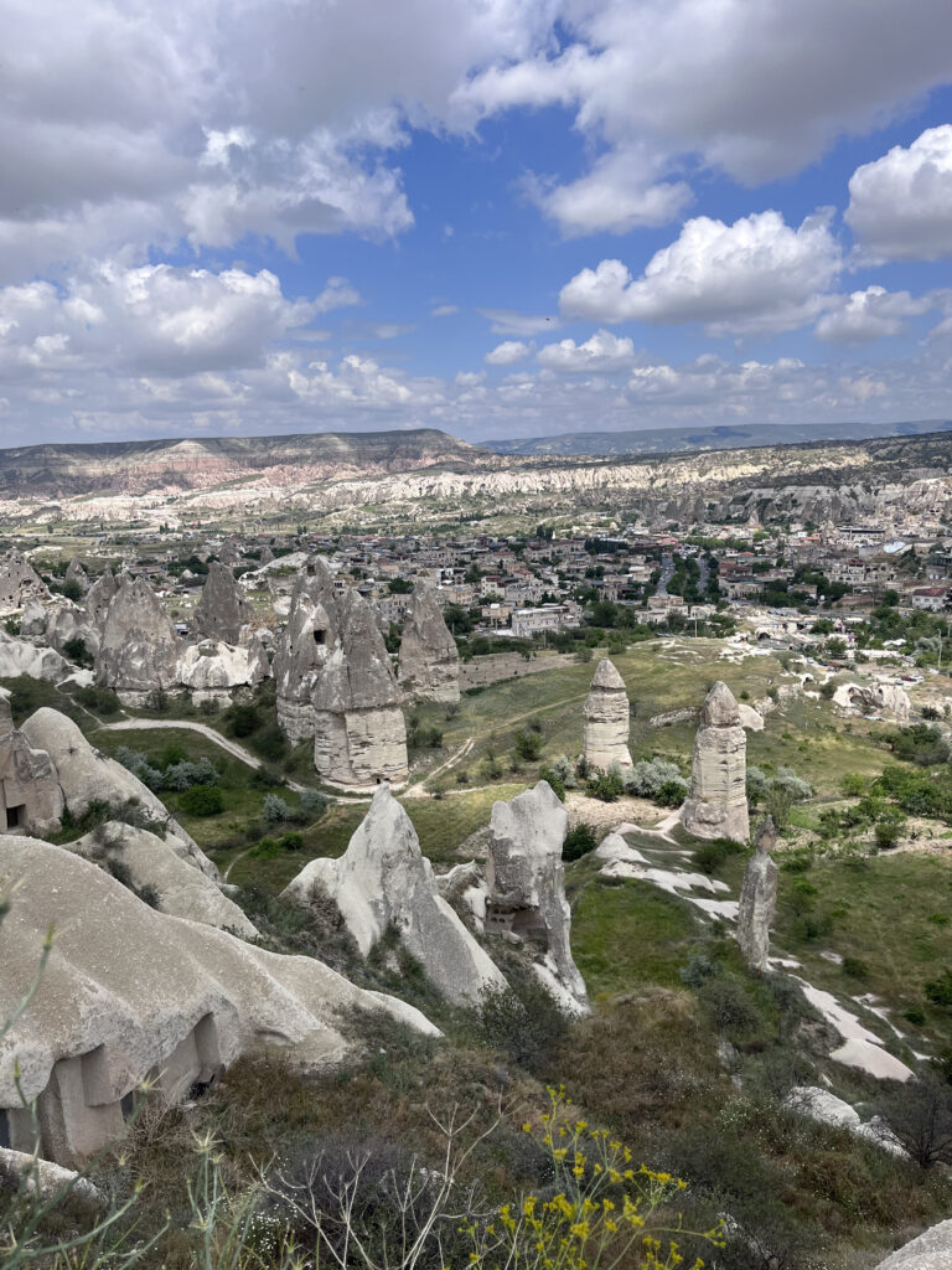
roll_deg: +3.8
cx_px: 476
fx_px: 953
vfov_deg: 67.3
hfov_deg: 53.1
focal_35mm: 26
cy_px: 635
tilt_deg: -10.0
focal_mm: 5.1
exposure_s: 1/5556
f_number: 1.6
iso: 50
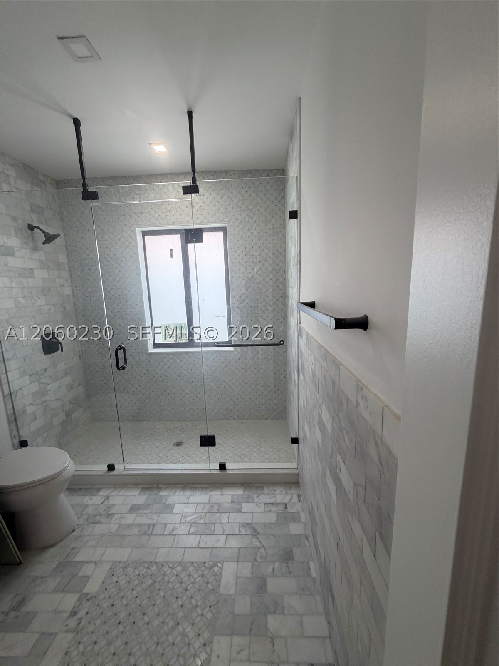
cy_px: 333
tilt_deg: -10.0
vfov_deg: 102.1
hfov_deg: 85.7
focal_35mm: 14
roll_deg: +1.8
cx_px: 250
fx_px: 269
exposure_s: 1/120
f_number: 2.2
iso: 160
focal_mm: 2.22
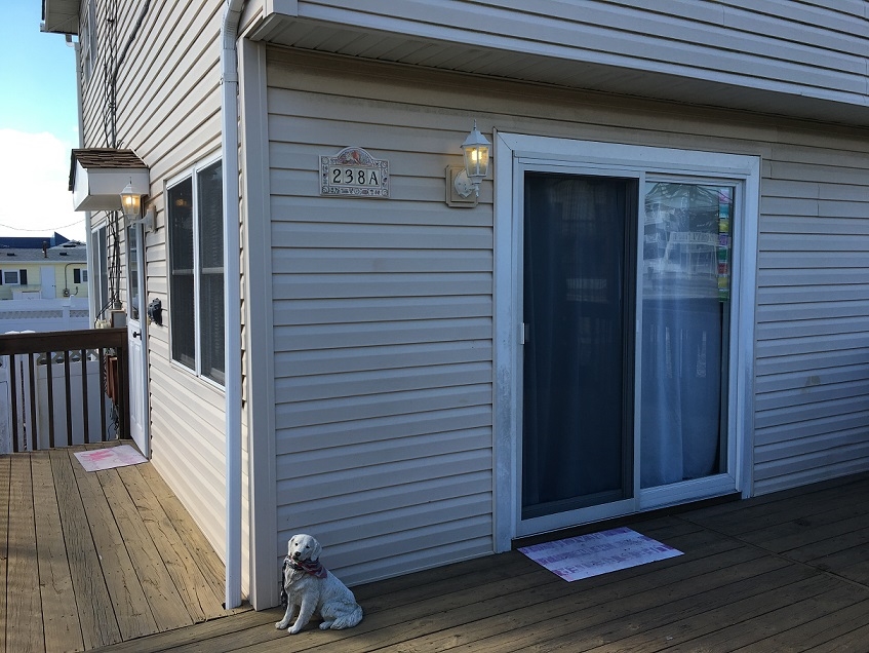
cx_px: 434
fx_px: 728
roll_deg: +1.1
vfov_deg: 48.3
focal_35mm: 29
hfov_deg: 61.6
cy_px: 326
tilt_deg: -4.3
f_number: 2.2
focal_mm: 4.15
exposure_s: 1/625
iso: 25
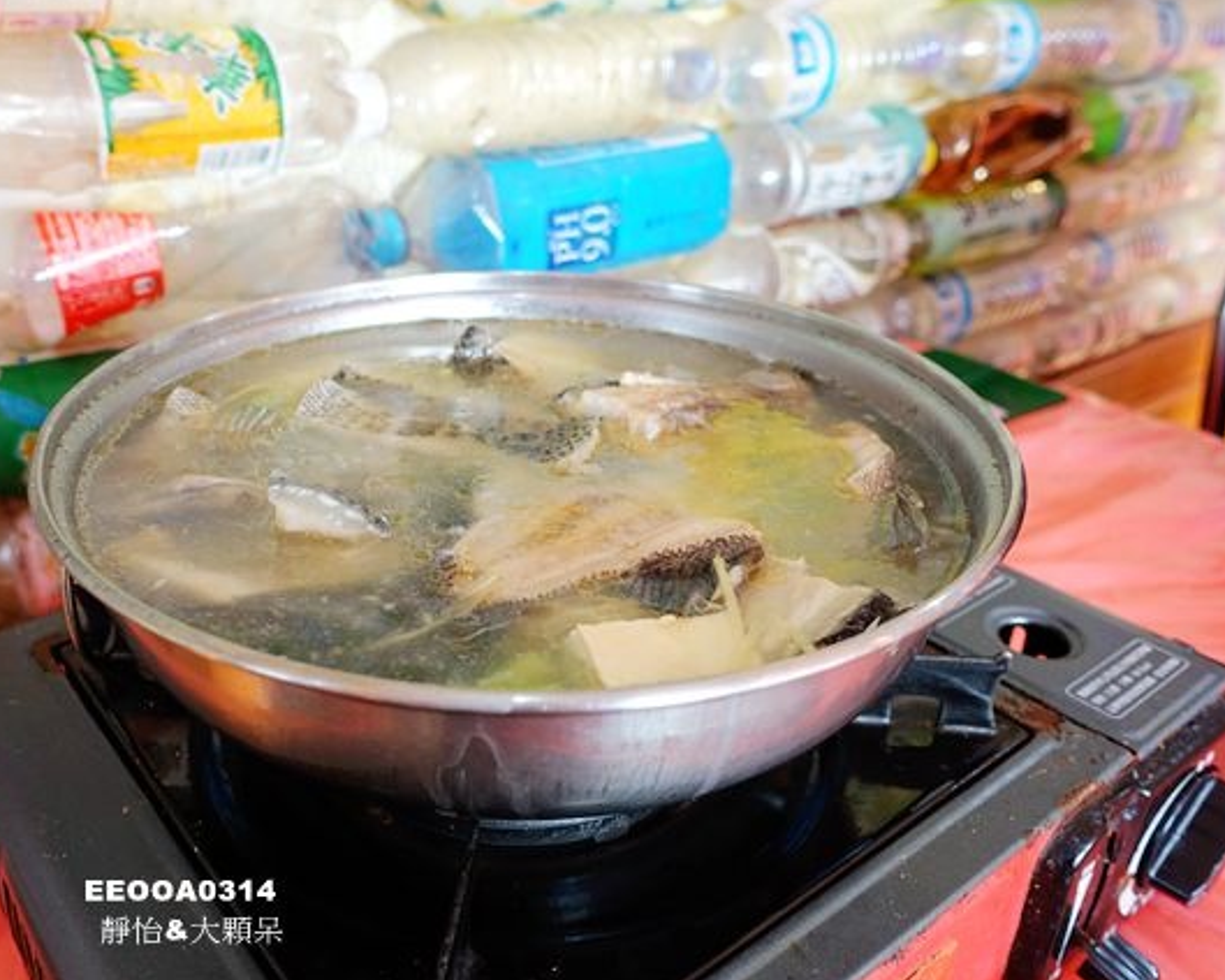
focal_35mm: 30
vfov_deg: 48.5
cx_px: 503
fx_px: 1087
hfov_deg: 58.4
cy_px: 488
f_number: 2.8
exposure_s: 1/40
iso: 125
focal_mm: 9.61
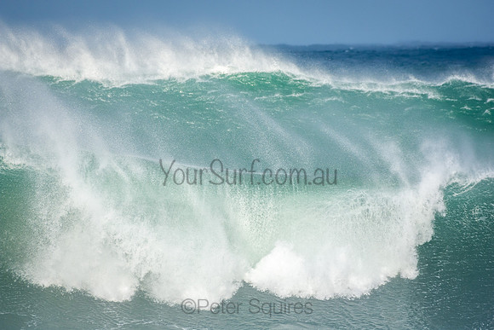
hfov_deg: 2.7
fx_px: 10294
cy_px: 165
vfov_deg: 1.8
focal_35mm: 750
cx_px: 247
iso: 200
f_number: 7.1
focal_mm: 500
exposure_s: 1/640
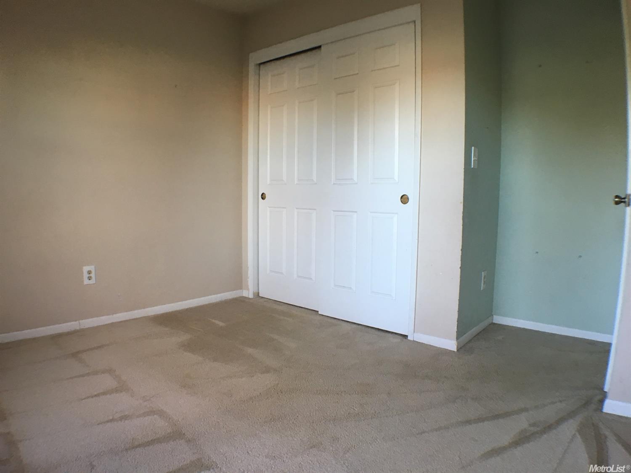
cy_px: 236
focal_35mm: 29
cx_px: 316
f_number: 2.2
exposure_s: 1/30
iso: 64
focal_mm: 4.15
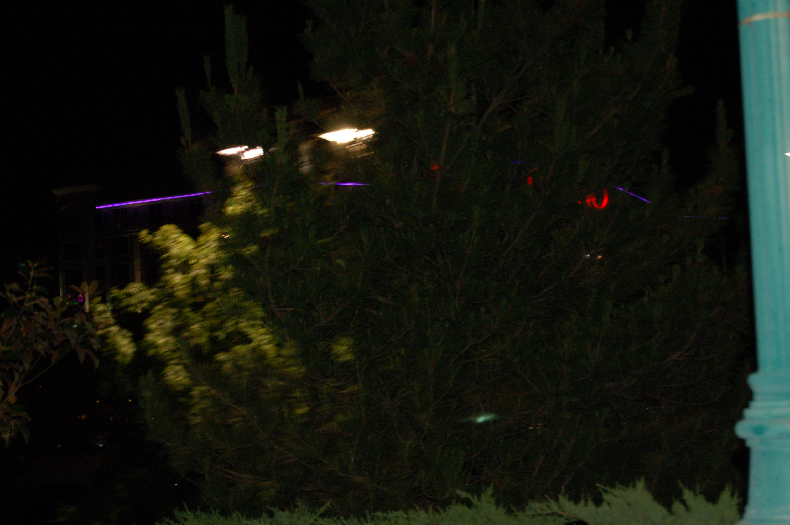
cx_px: 395
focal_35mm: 82
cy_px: 262
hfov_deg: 24.6
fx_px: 1809
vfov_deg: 16.5
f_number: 5.6
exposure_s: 1/60
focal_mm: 55
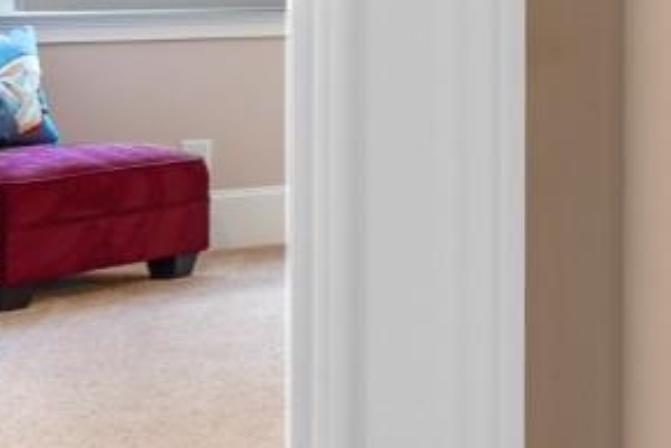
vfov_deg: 15.7
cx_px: 1827
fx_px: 1566
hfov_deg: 13.0
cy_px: -93
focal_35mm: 84
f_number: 4.5
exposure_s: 1/3
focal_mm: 10
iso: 100
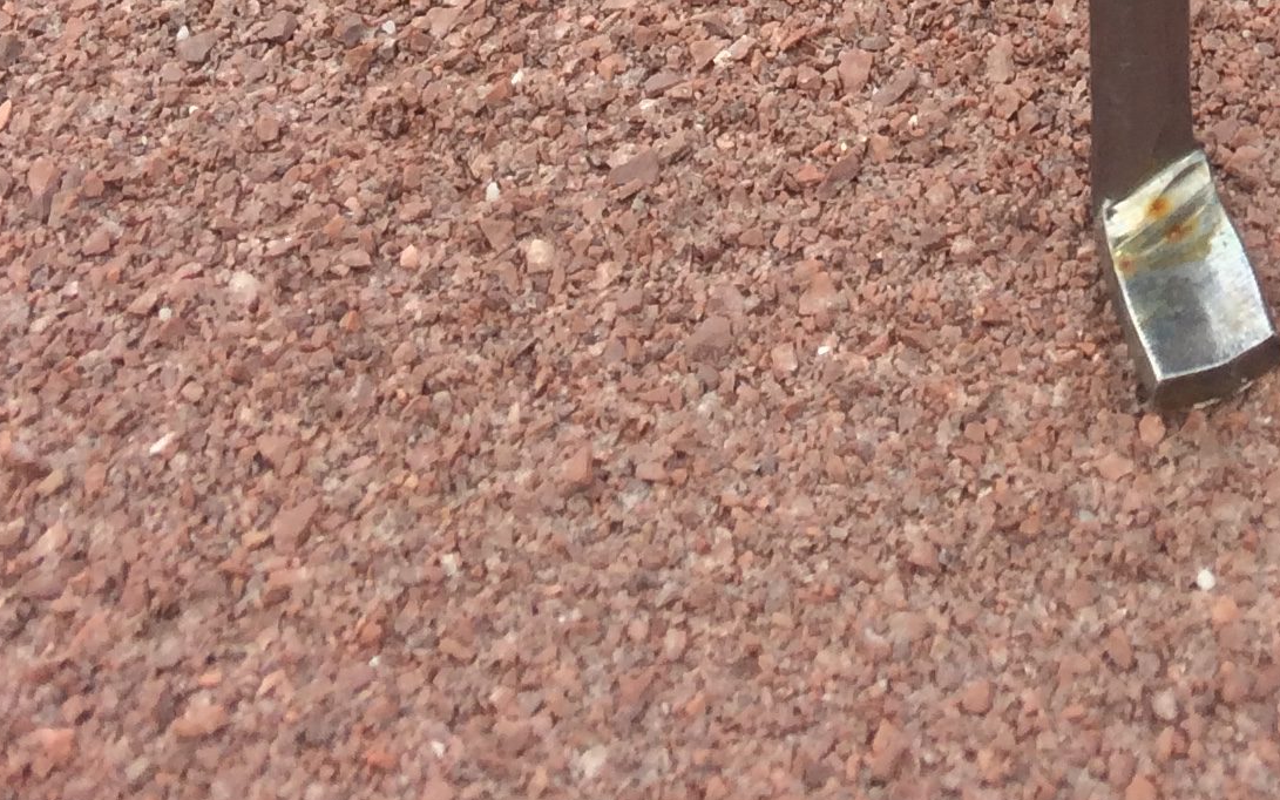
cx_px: 1259
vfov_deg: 11.8
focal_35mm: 92
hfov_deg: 21.8
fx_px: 3210
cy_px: -1071
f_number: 2.2
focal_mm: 4.15
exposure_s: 1/604
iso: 32
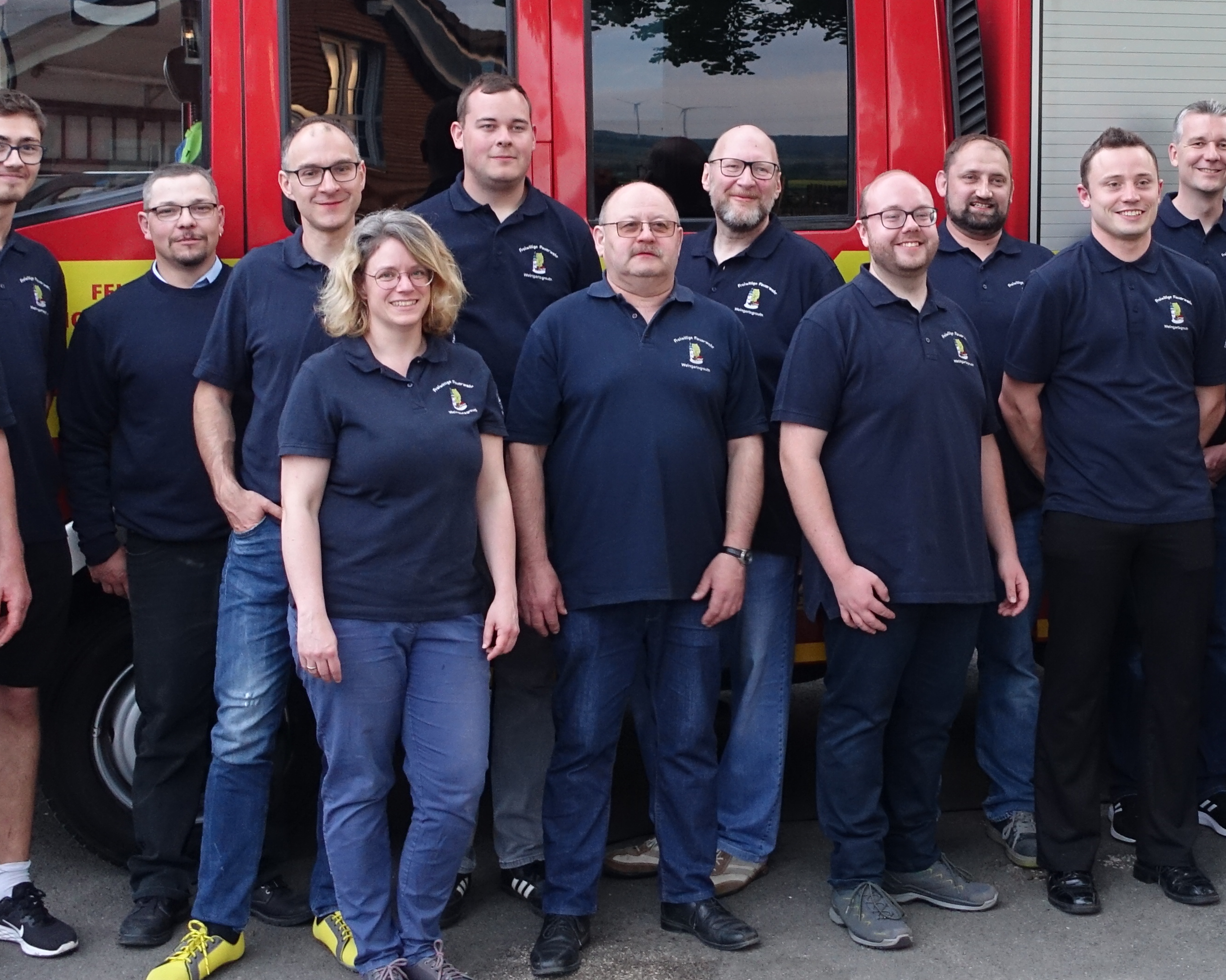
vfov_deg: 24.4
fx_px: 2249
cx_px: 862
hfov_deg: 30.2
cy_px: 300
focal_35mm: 62
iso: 800
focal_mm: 11.56
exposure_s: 1/40
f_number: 2.5
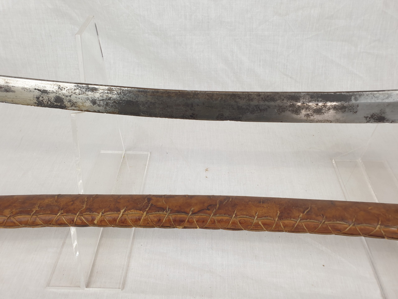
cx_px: 199
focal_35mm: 26
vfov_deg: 53.1
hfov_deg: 67.3
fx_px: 299
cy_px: 150
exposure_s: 1/50
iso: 50
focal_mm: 4.3
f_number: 2.4
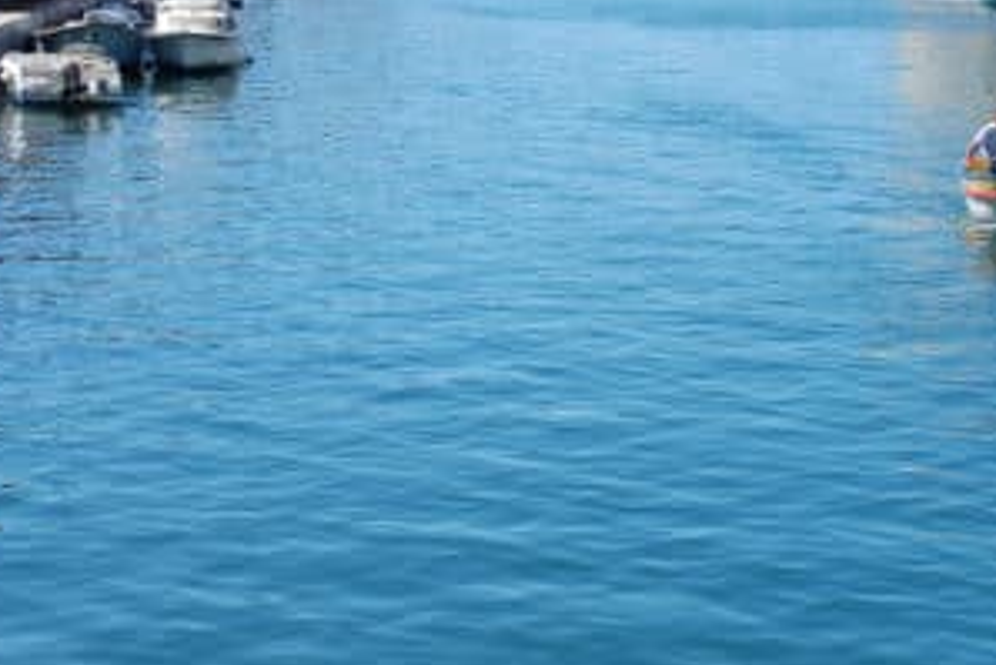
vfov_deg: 12.1
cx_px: 485
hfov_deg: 18.2
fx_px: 3108
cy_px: 0
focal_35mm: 112
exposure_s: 1/200
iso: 100
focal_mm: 29
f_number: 7.1
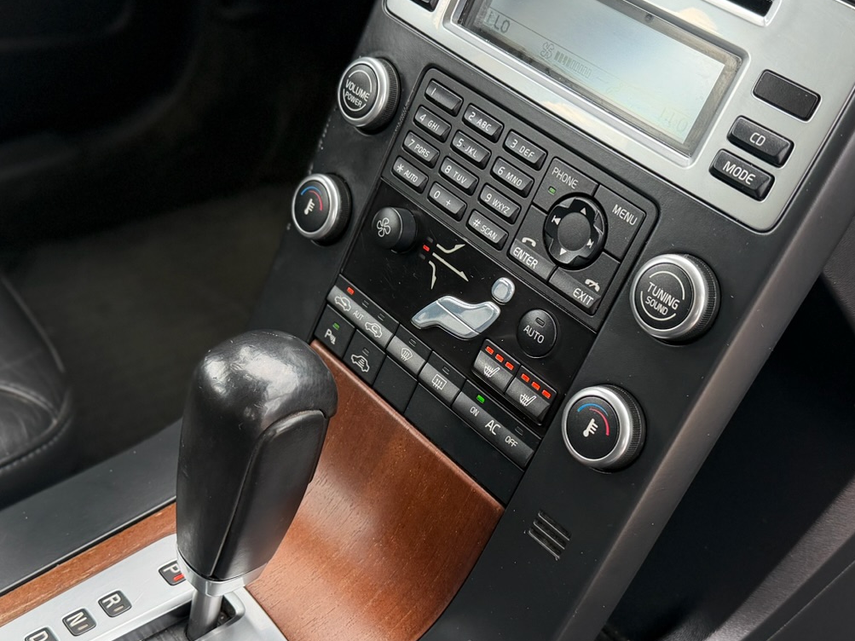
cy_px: 346
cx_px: 409
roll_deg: -3.1
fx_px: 1210
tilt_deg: -40.6
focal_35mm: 49
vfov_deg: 29.7
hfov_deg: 38.9
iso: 125
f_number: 1.78
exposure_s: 1/199
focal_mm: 6.76
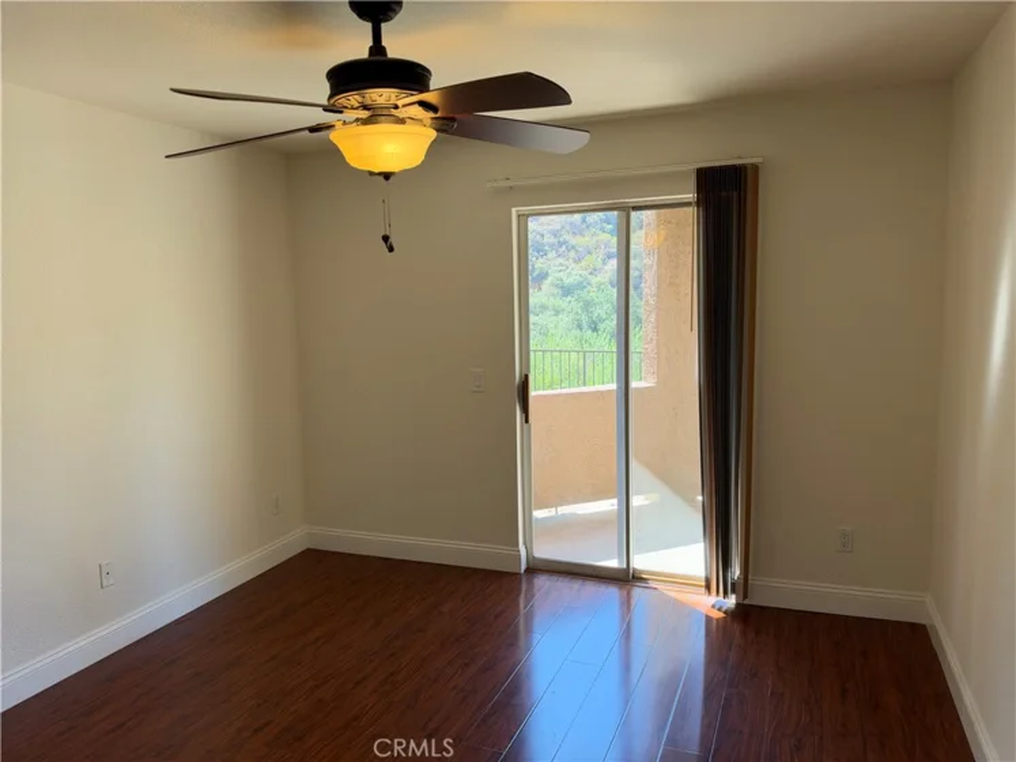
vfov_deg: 56.8
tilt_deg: -6.4
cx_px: 508
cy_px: 381
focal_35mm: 24
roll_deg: +1.4
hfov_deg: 71.6
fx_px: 704
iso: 125
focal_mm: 6.93
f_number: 1.8
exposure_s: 1/196
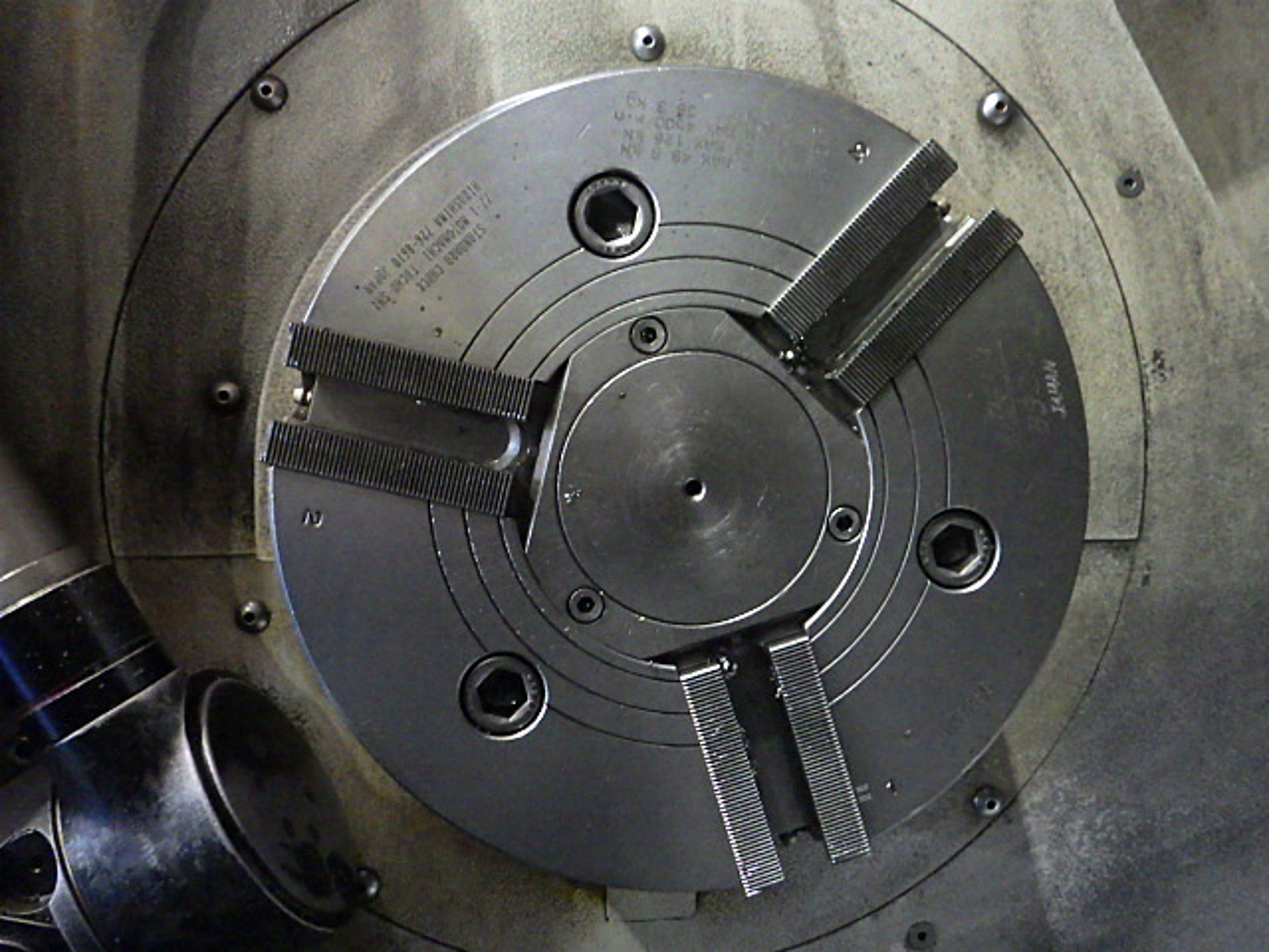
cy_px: 476
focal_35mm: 28
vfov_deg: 49.7
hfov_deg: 63.4
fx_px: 1026
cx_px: 634
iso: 1600
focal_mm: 5
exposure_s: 1/15
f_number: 3.5
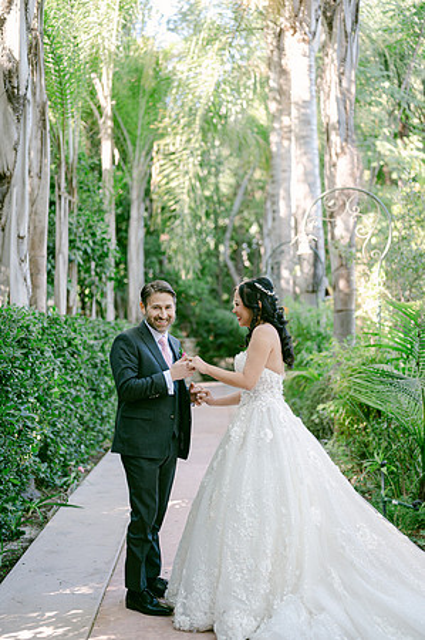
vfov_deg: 39.6
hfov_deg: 26.9
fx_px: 887
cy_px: 320
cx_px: 212
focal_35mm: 50
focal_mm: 50
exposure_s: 1/125
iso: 180
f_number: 2
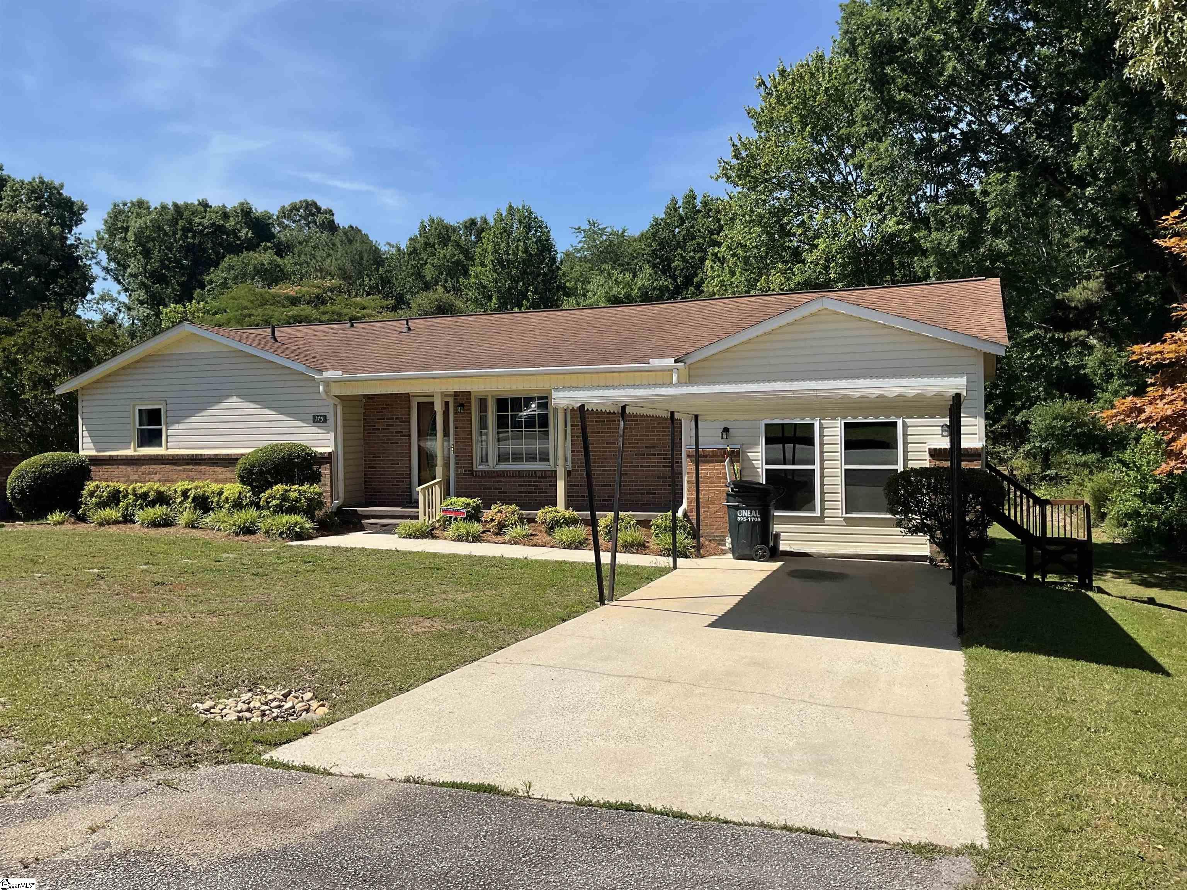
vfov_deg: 48.2
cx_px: 594
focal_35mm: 29
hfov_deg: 61.7
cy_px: 445
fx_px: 994
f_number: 1.8
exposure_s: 1/2141
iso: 25
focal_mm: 3
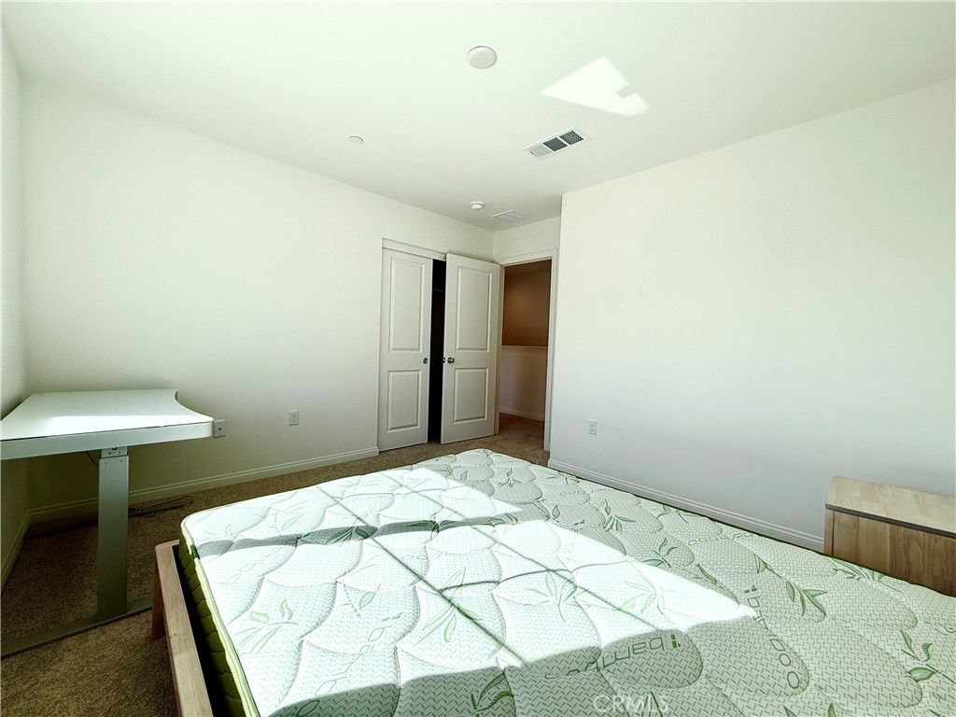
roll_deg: -1.9
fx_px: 387
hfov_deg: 102.1
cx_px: 478
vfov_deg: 85.7
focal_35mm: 14
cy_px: 358
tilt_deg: -1.3
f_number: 2.2
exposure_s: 1/395
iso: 64
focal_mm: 2.22
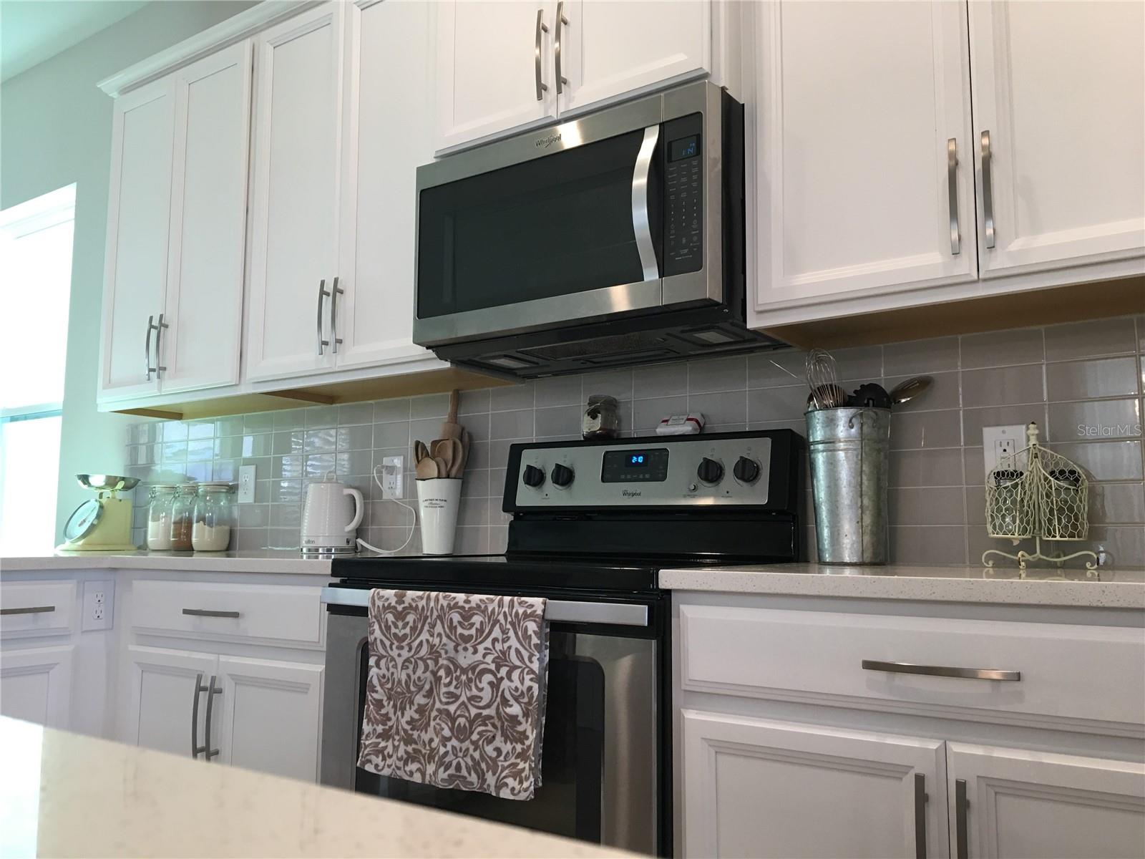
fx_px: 959
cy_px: 430
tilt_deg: +5.8
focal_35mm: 29
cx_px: 572
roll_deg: +0.2
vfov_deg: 48.2
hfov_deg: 61.7
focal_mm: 4.15
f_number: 2.2
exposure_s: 1/30
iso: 40
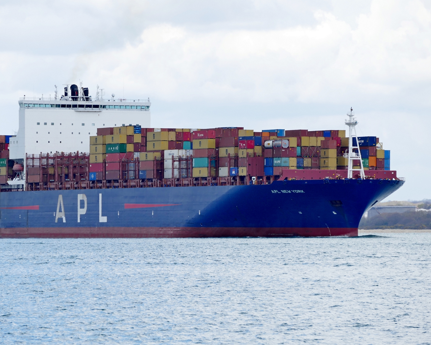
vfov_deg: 4.7
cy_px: 172
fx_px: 4171
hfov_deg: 5.9
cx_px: 172
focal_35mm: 327
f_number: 4.5
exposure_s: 1/640
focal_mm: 105.56
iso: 125
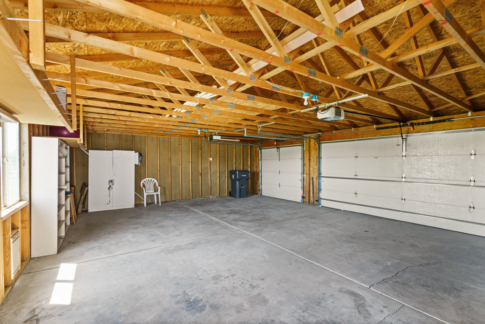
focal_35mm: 16
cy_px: 162
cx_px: 242
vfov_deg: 73.7
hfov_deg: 96.7
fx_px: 216
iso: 160
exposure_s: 2
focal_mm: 16
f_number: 11
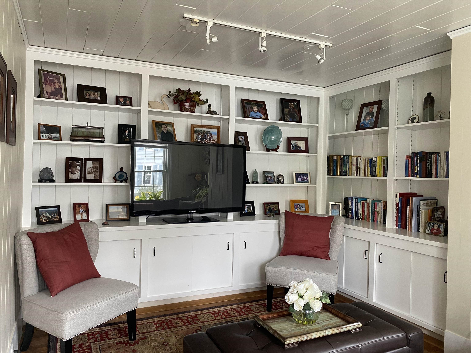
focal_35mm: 26
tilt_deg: +0.0
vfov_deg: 53.1
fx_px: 354
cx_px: 236
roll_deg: -1.2
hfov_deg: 67.3
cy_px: 176
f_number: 1.8
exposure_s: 1/60
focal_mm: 4.25
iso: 200
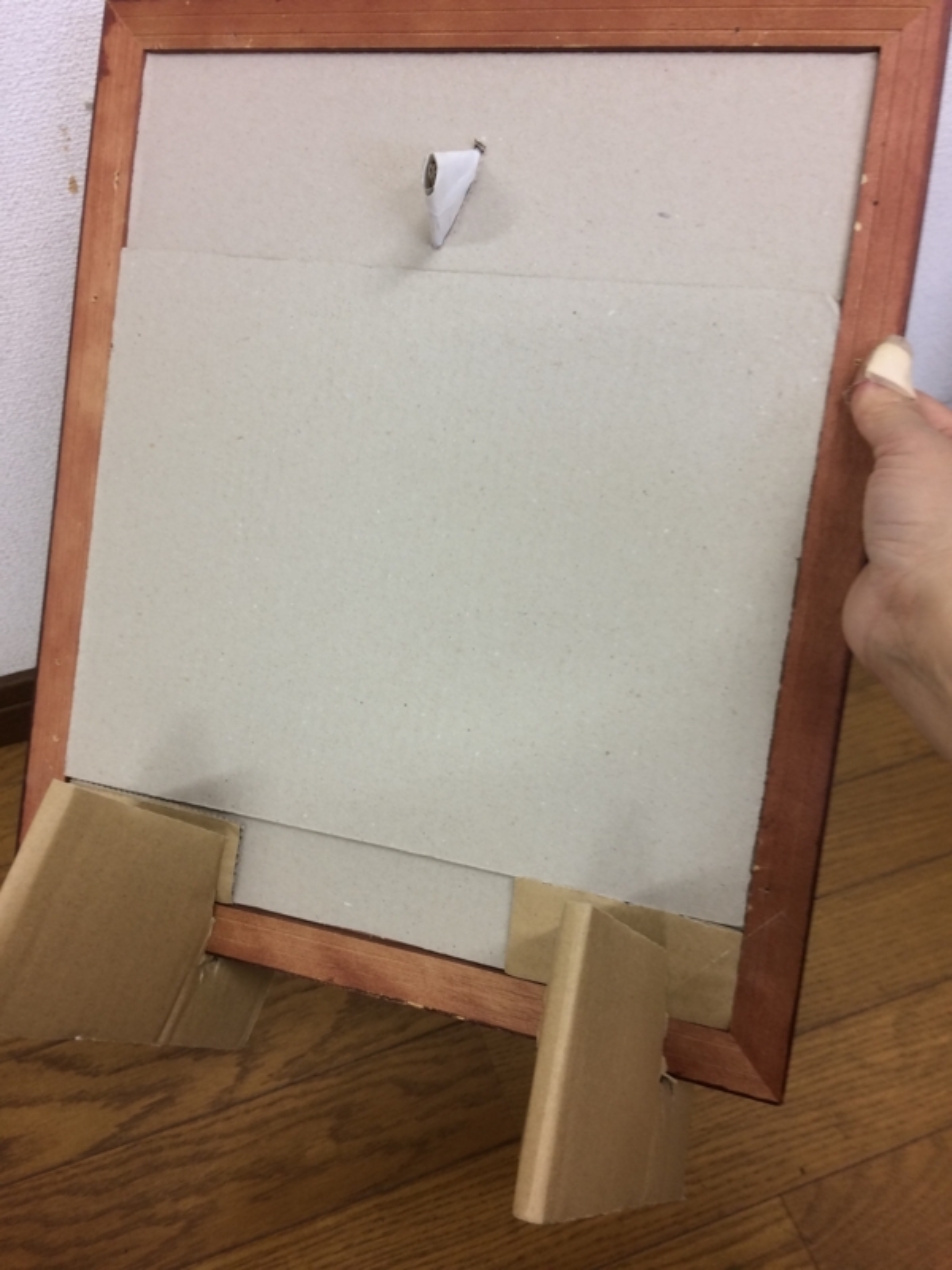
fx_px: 1063
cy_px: 635
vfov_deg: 61.7
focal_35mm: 29
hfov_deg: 48.2
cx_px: 476
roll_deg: +6.5
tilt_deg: -35.5
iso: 32
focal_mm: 4.15
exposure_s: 1/30
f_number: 2.2
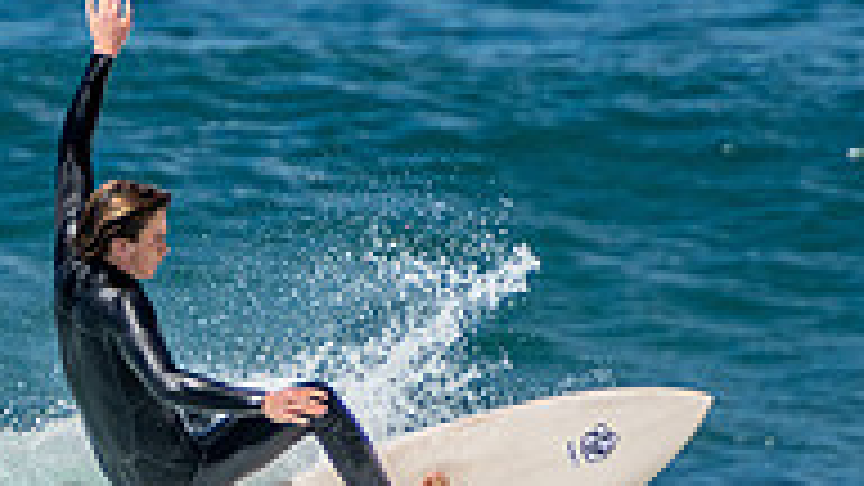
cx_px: 234
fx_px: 43506
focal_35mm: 1899
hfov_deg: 1.1
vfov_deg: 0.6
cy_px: 515
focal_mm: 400
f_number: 5.6
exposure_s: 1/2000
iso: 220
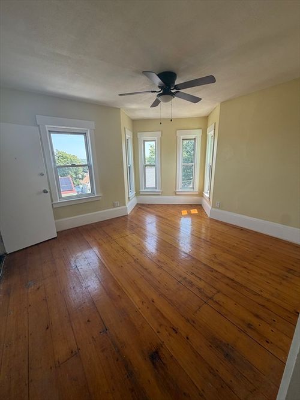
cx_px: 150
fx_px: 162
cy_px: 200
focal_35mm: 14
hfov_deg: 85.7
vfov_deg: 102.1
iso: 80
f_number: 2.2
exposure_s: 1/121
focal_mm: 2.22
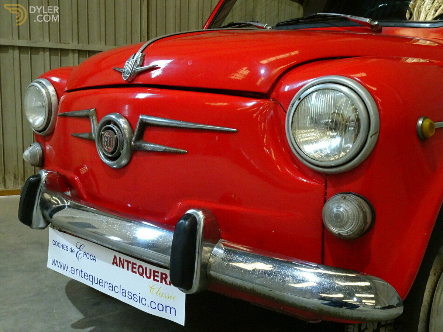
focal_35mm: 36
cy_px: 166
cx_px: 222
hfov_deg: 51.4
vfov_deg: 39.7
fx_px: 461
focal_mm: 6.17
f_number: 4
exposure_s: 1/25
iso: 800
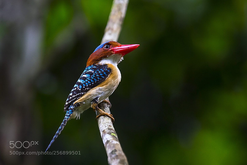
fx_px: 3773
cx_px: 124
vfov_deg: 2.5
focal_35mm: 550
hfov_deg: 3.7
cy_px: 82
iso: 1600
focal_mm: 550
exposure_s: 1/400
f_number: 4
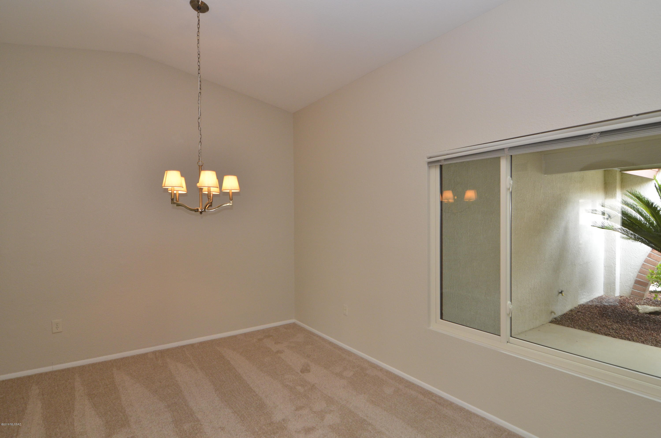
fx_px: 330
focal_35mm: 18
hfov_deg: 90.1
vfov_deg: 67.1
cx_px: 330
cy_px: 219
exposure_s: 1/60
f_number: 7.1
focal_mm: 12
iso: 800
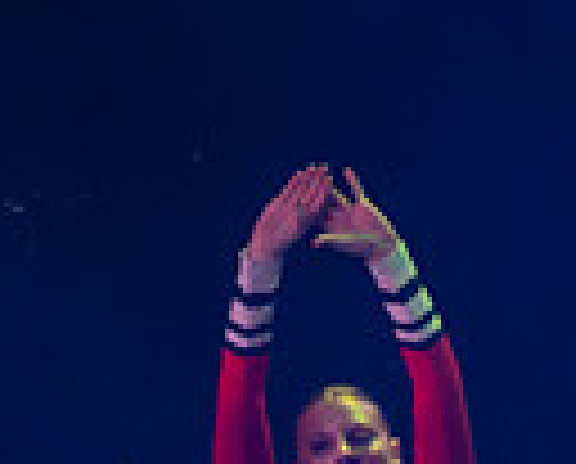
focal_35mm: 475
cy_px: 960
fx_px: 8116
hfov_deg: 4.1
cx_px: 631
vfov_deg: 3.2
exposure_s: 1/500
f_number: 4
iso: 5000
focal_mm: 96
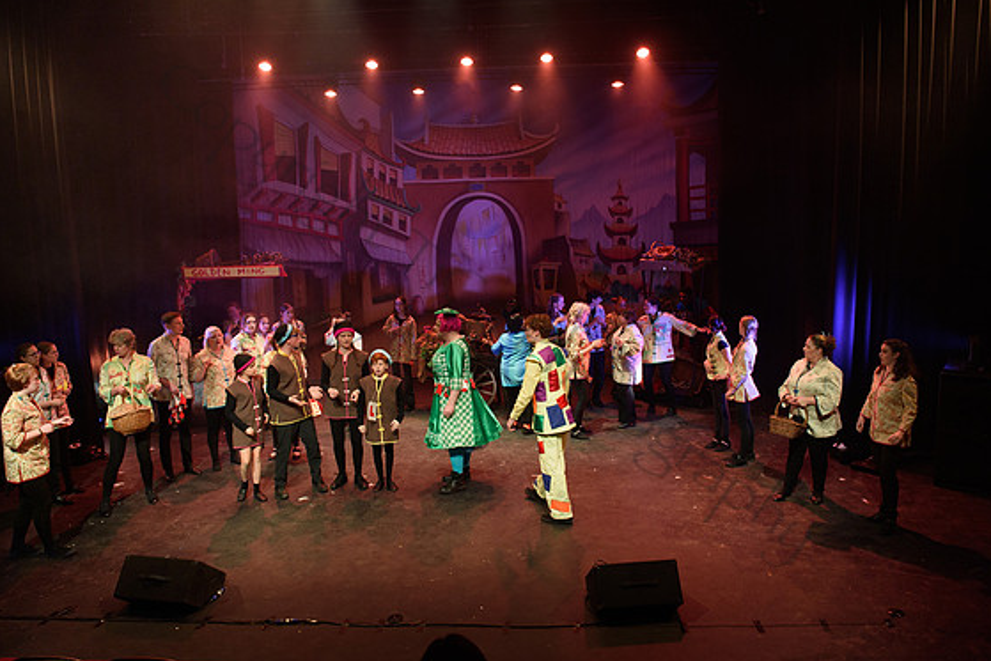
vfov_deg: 46.4
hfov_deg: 65.4
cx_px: 509
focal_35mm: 28
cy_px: 323
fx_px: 771
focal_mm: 27
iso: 1250
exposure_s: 1/80
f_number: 5.6
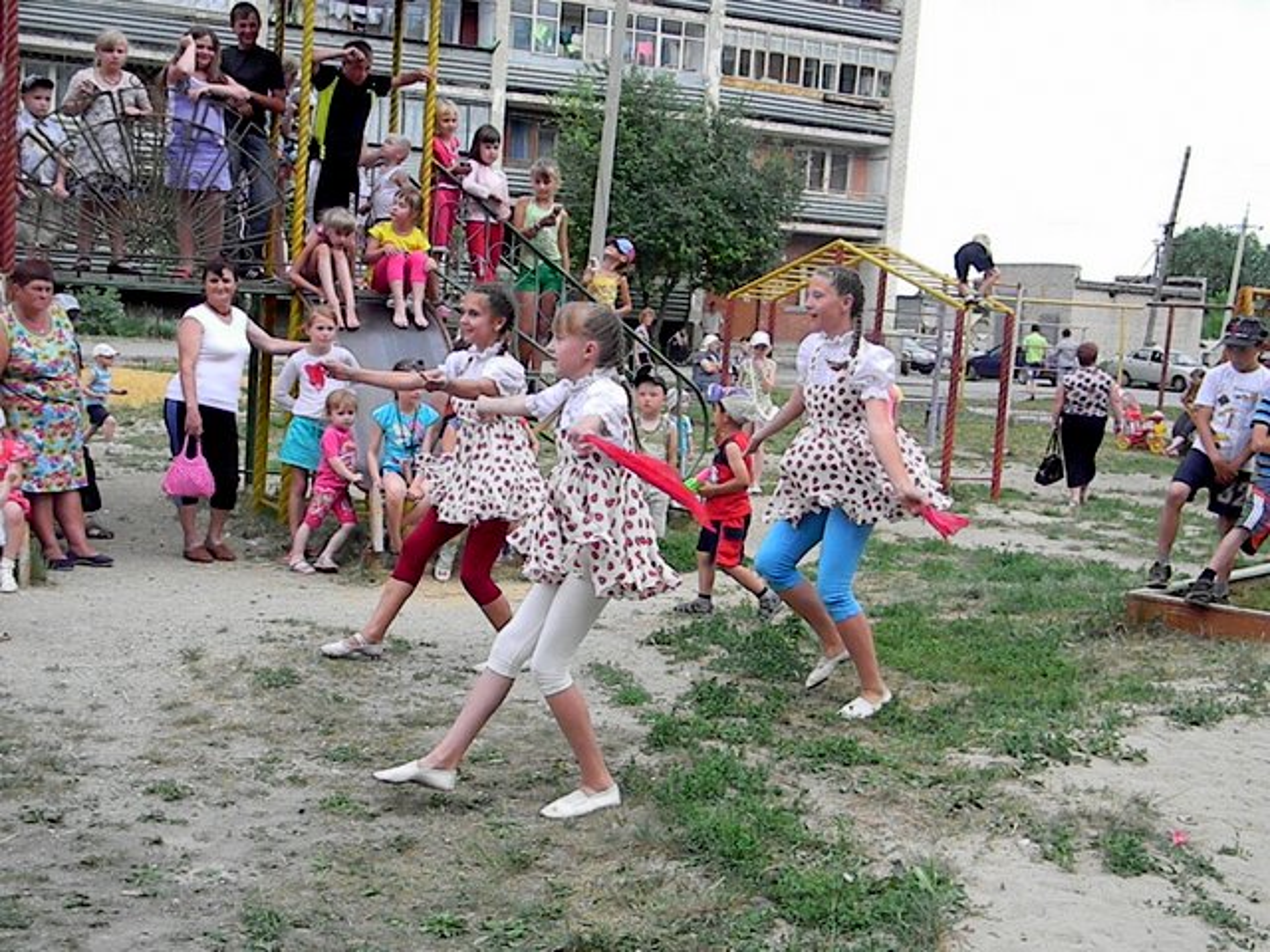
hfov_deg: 46.8
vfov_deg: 36.0
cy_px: 476
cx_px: 635
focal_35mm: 40
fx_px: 1468
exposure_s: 1/708
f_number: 3.8
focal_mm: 7.3
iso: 640
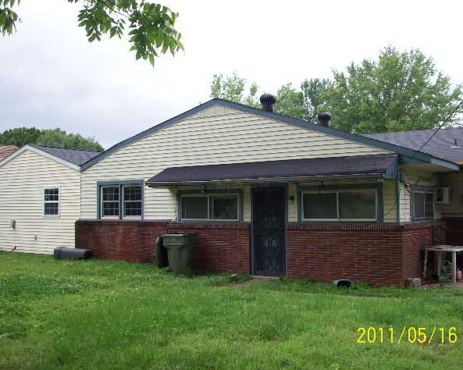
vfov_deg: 38.2
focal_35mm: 39
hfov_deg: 46.8
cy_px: 184
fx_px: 534
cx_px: 243
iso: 80
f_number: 2.8
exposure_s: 1/159
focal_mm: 6.2
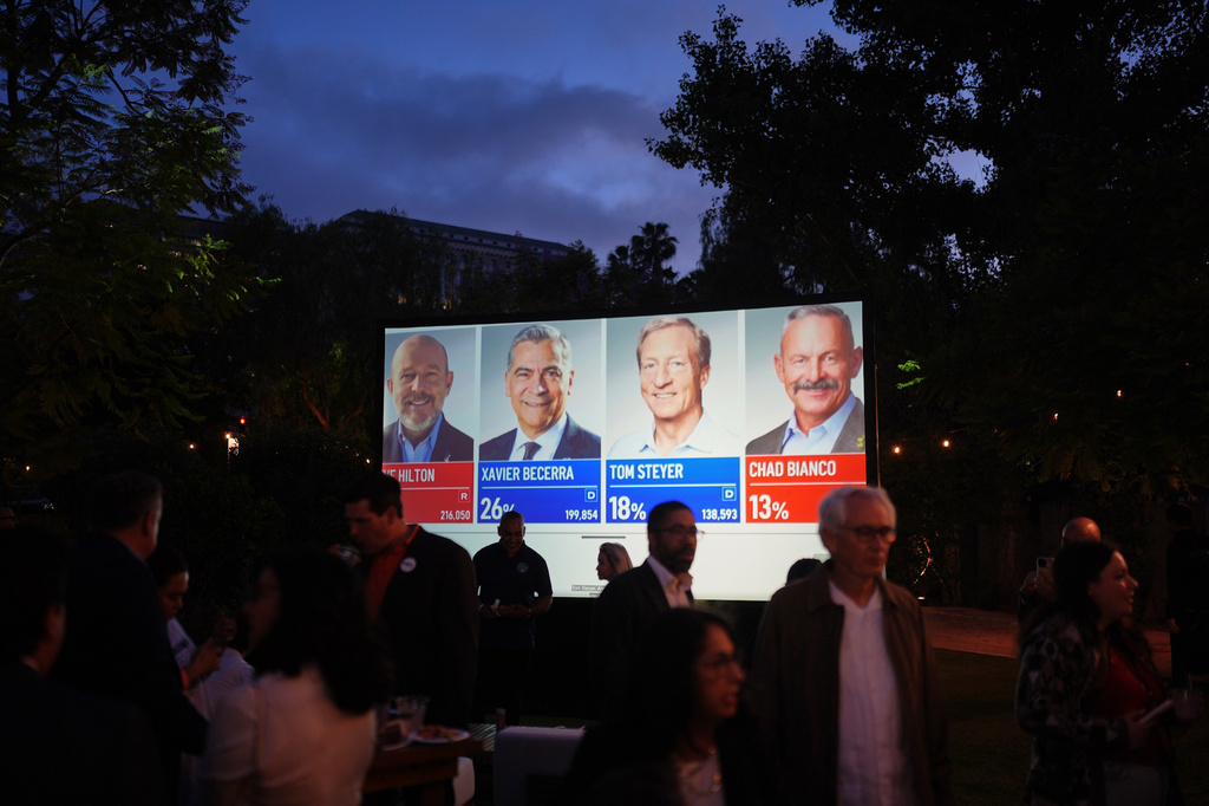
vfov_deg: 37.8
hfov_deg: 54.4
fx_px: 1175
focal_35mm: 35
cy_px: 403
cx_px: 604
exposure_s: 1/320
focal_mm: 35
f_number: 1.4
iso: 250
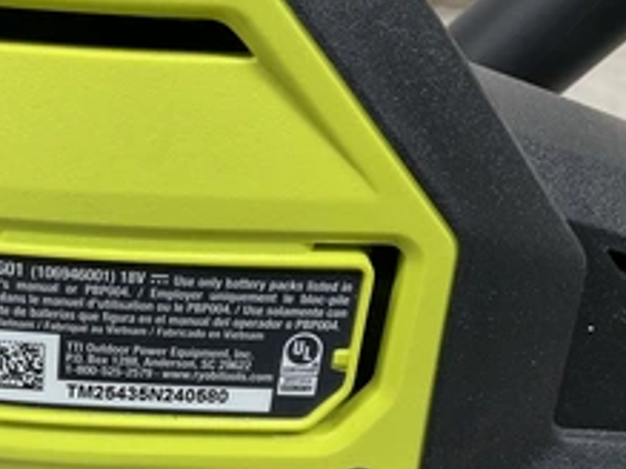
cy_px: 357
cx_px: 89
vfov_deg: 27.1
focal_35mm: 53
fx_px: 958
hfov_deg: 34.6
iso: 64
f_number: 1.8
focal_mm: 3
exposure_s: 1/120
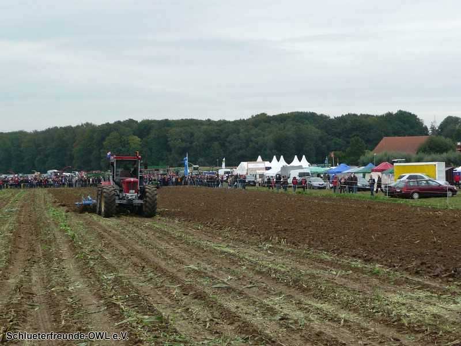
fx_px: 892
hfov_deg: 29.0
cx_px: 230
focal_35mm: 67
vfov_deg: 21.9
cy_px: 173
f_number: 4.5
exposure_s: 1/200
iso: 100
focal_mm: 11.3
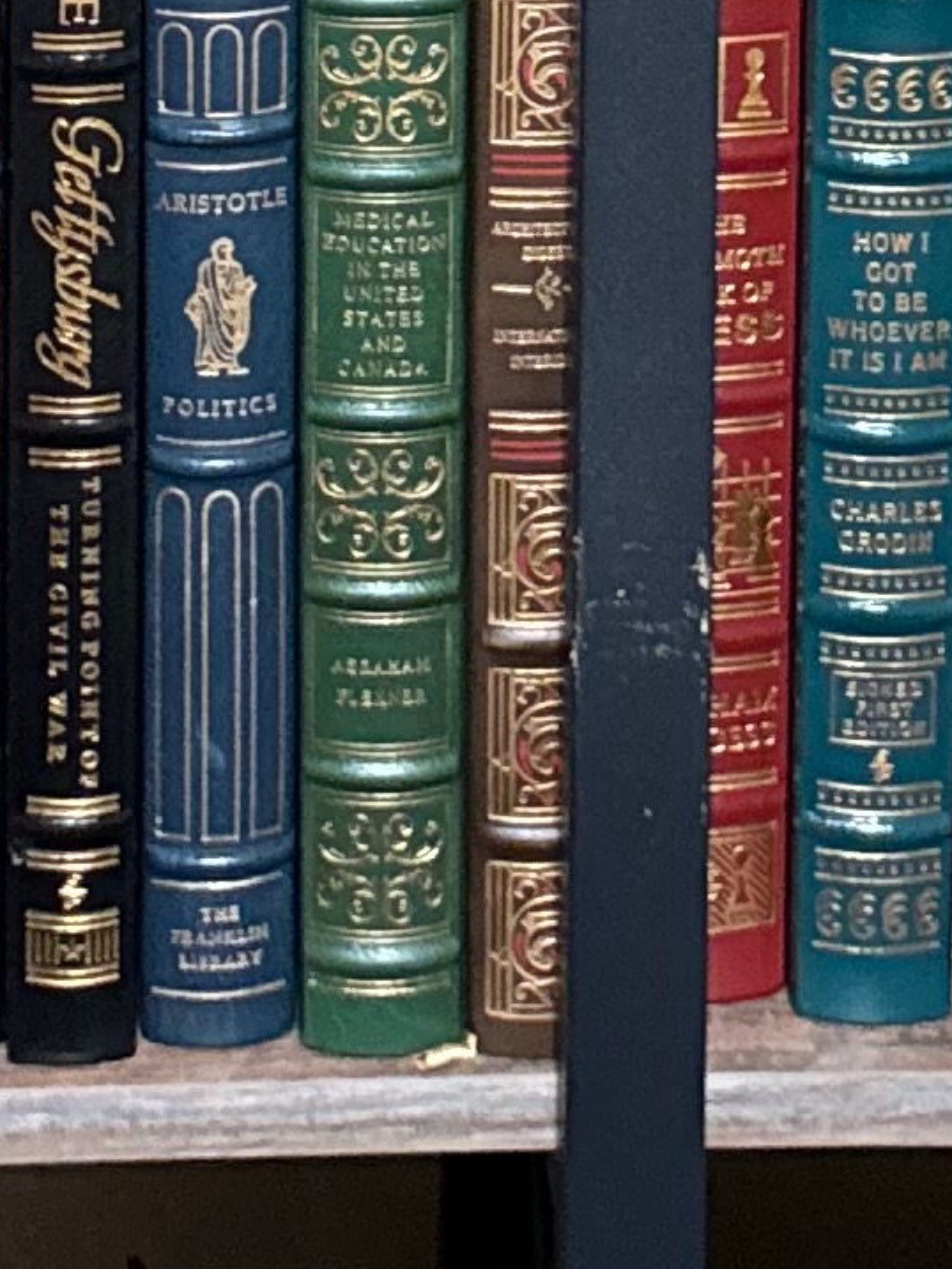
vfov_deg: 10.9
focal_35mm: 135
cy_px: -2285
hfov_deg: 11.0
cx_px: 432
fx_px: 4949
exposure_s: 1/40
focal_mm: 6.76
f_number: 1.78
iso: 640
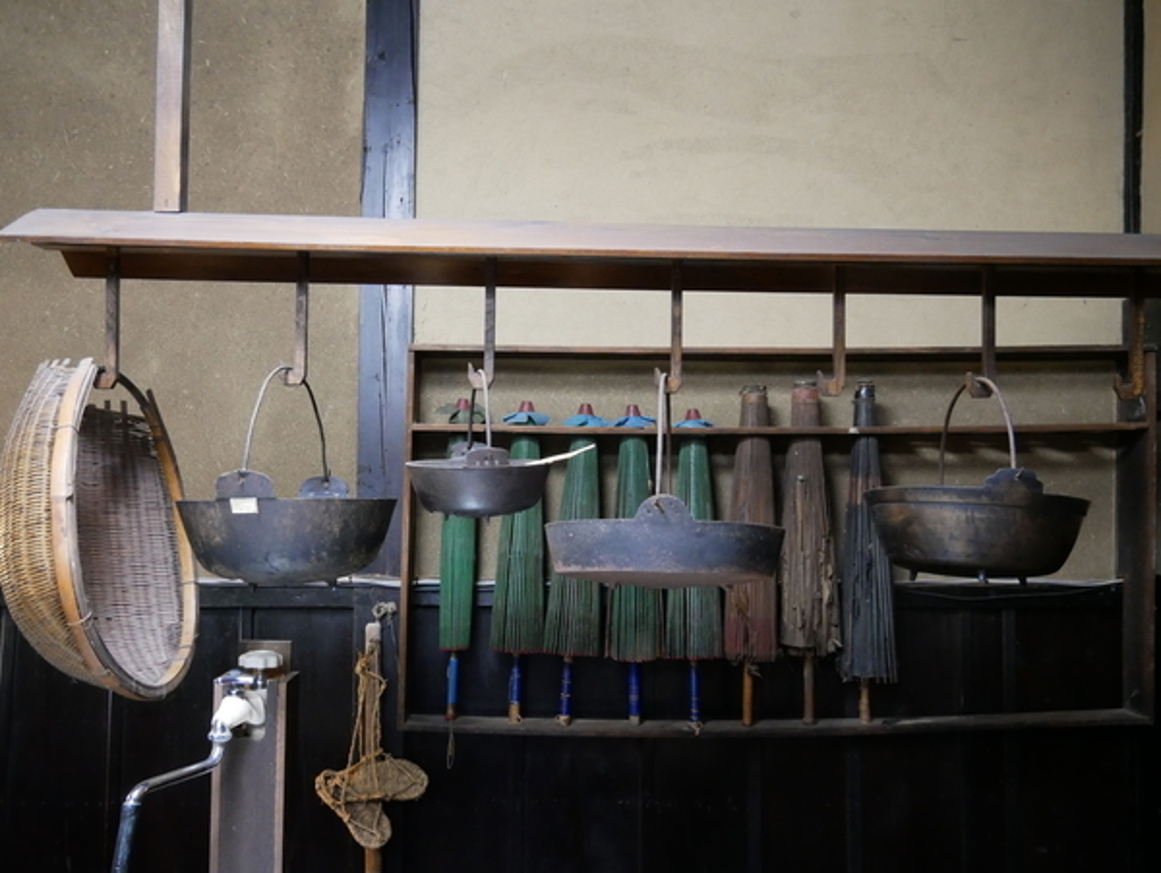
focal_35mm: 36
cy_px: 436
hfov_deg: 51.3
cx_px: 580
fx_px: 1208
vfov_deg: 39.7
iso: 3200
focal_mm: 18
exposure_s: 1/15
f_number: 3.9
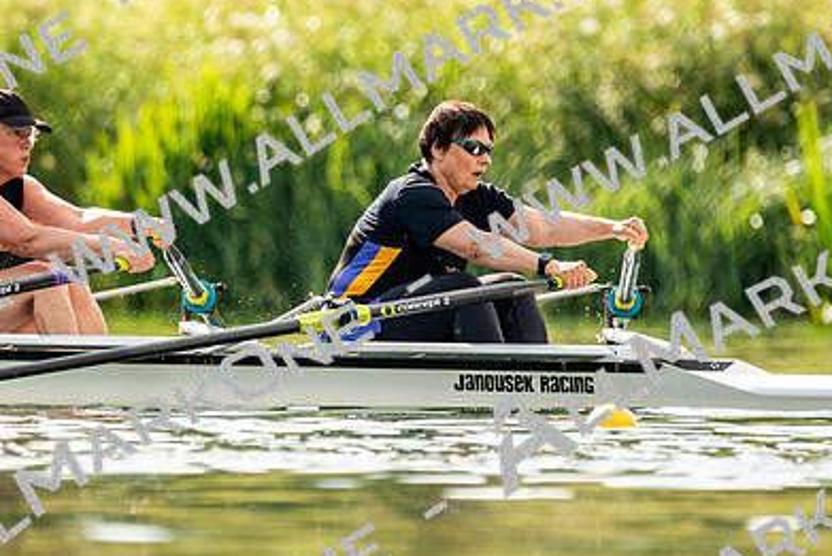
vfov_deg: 1.0
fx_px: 30840
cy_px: 295
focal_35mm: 1334
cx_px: 311
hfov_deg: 1.5
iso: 640
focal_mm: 600
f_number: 6.3
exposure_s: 1/2000
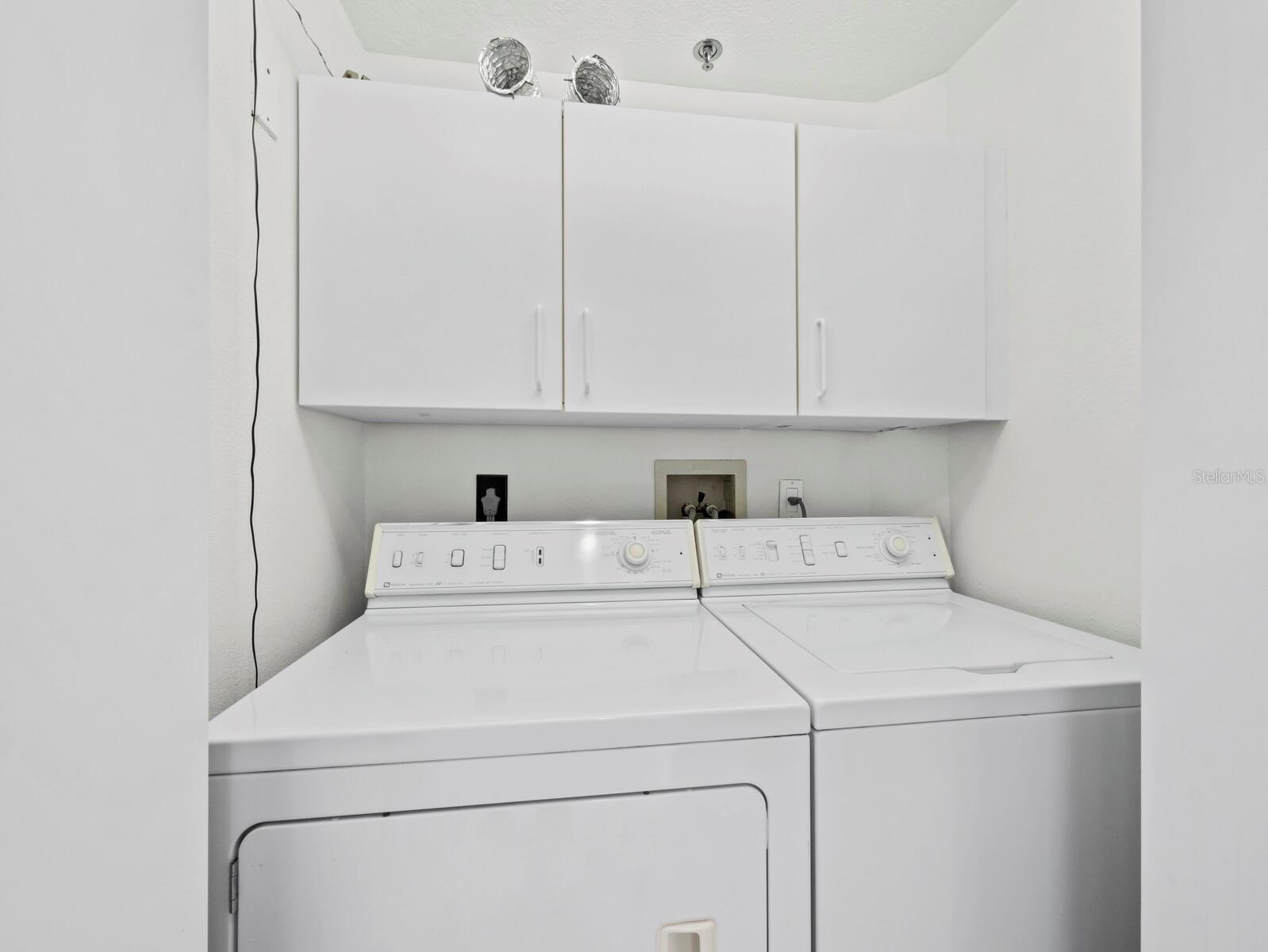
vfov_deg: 85.7
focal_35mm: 14
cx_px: 634
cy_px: 476
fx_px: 513
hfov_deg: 102.0
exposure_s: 1/10
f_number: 11
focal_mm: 7
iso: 400
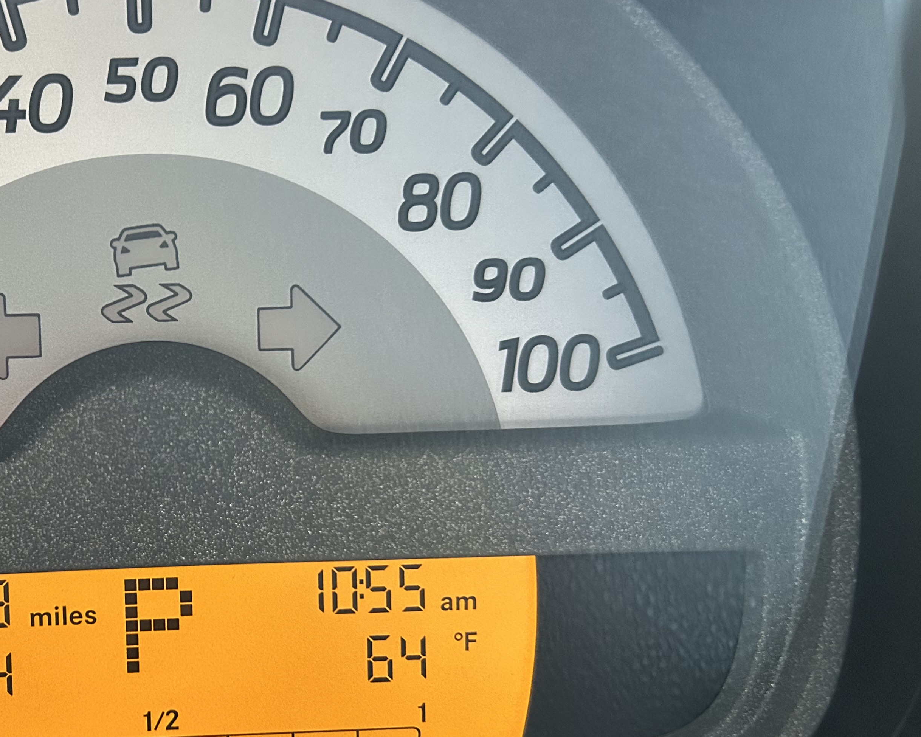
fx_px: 1145
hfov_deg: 41.8
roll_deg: -2.6
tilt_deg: -25.1
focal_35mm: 42
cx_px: 175
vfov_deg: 35.6
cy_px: 430
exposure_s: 1/60
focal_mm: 5.7
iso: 500
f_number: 1.5
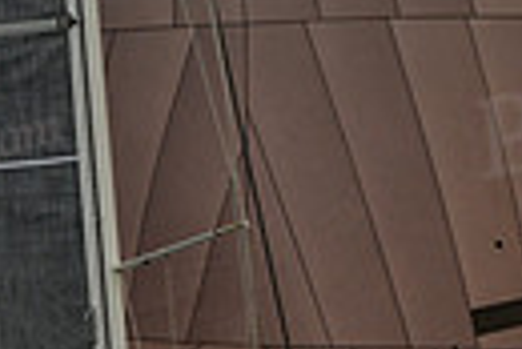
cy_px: 708
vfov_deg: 4.3
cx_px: 273
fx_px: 4544
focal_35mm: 313
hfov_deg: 6.6
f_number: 5.6
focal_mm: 70
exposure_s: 1/500
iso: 400
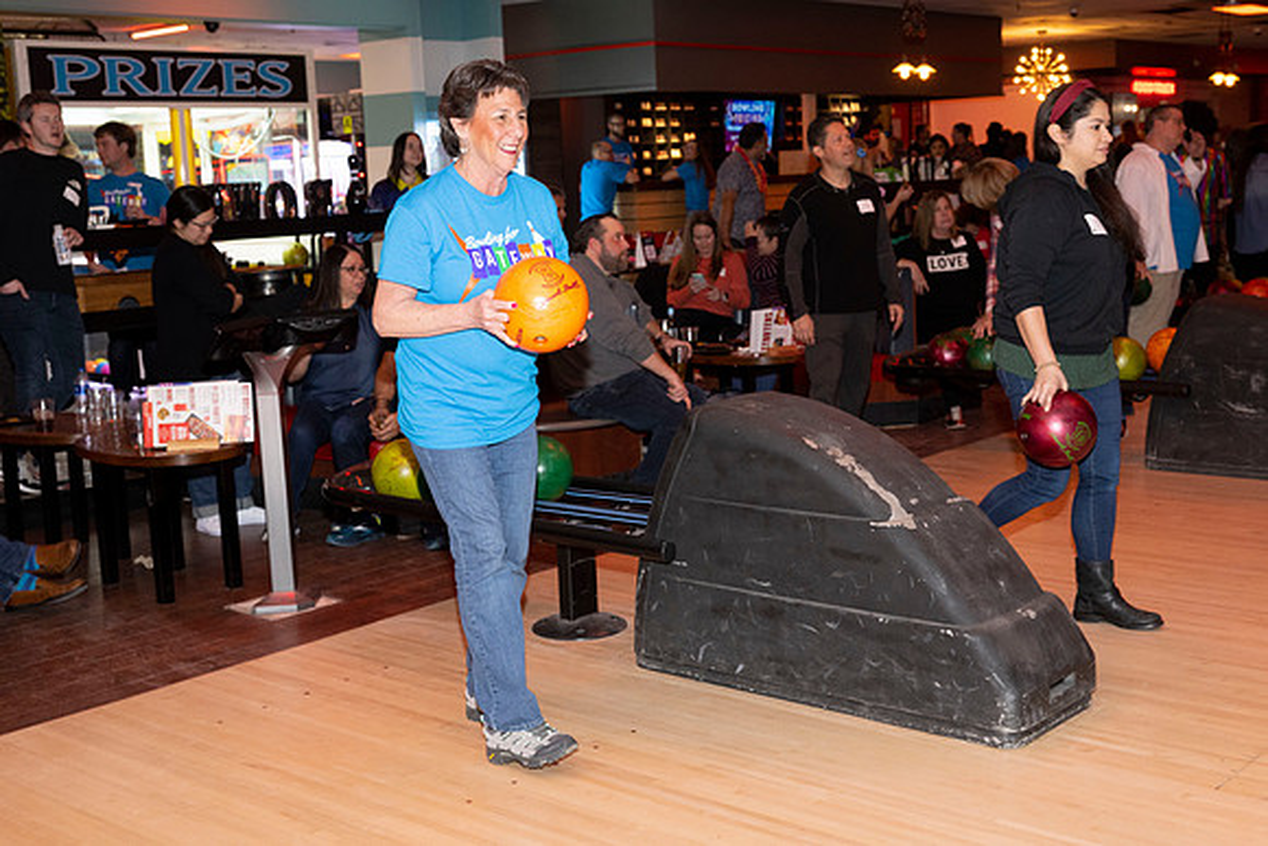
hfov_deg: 44.5
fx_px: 1550
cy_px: 423
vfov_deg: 30.5
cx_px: 634
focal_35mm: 44
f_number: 5.6
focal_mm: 44
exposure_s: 1/100
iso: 2000
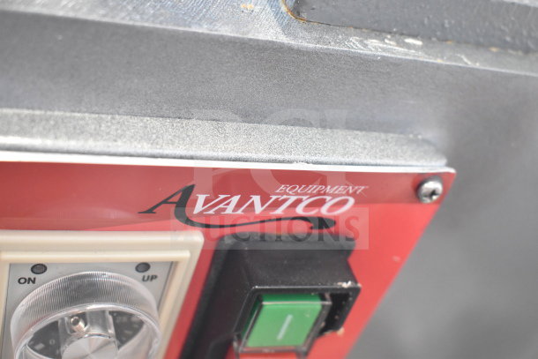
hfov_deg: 41.1
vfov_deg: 28.1
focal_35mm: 48
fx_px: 717
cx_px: 269
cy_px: 180
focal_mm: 32
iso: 3600
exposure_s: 1/50
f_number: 4.5
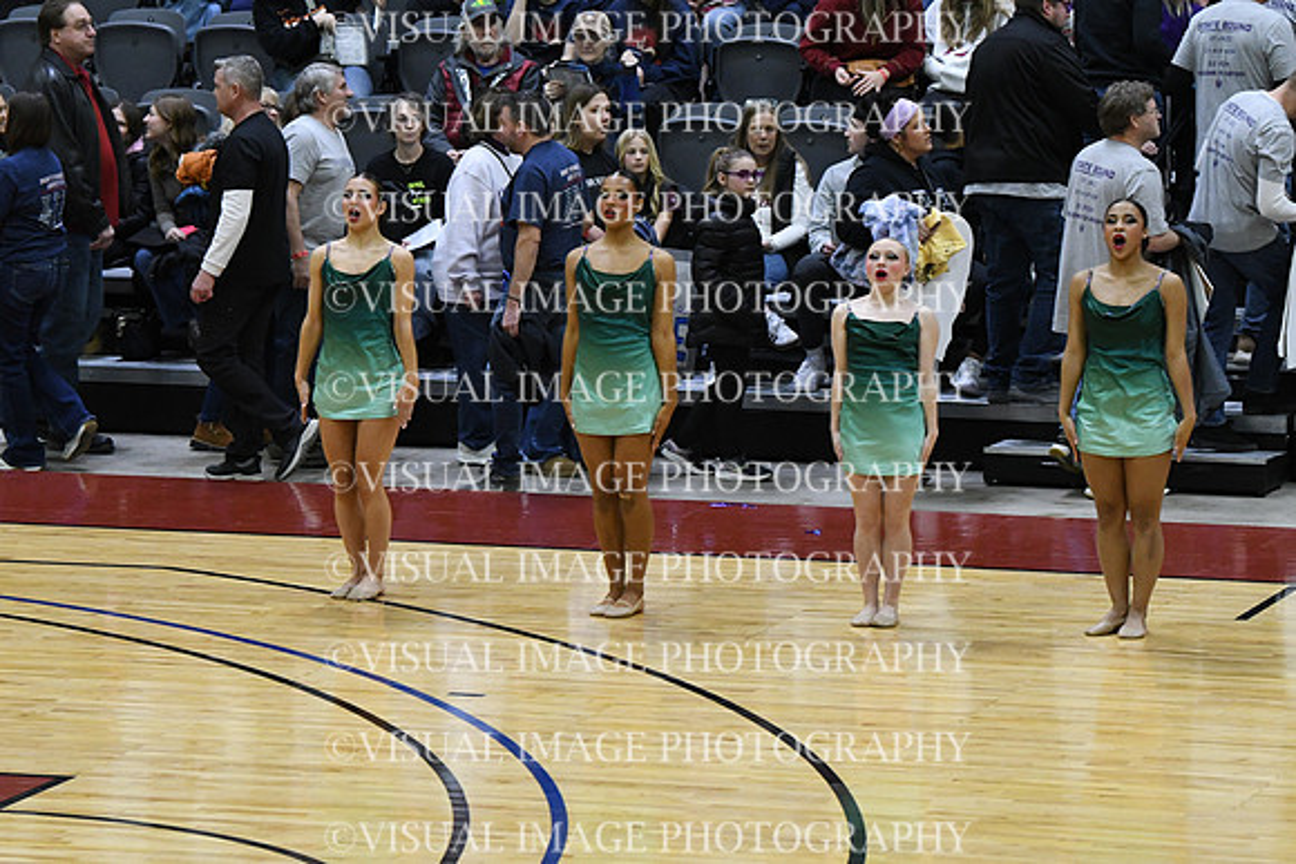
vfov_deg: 7.5
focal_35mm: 183
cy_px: 432
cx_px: 648
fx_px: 6589
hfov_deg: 11.2
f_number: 4
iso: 5000
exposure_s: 1/500
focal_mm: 122
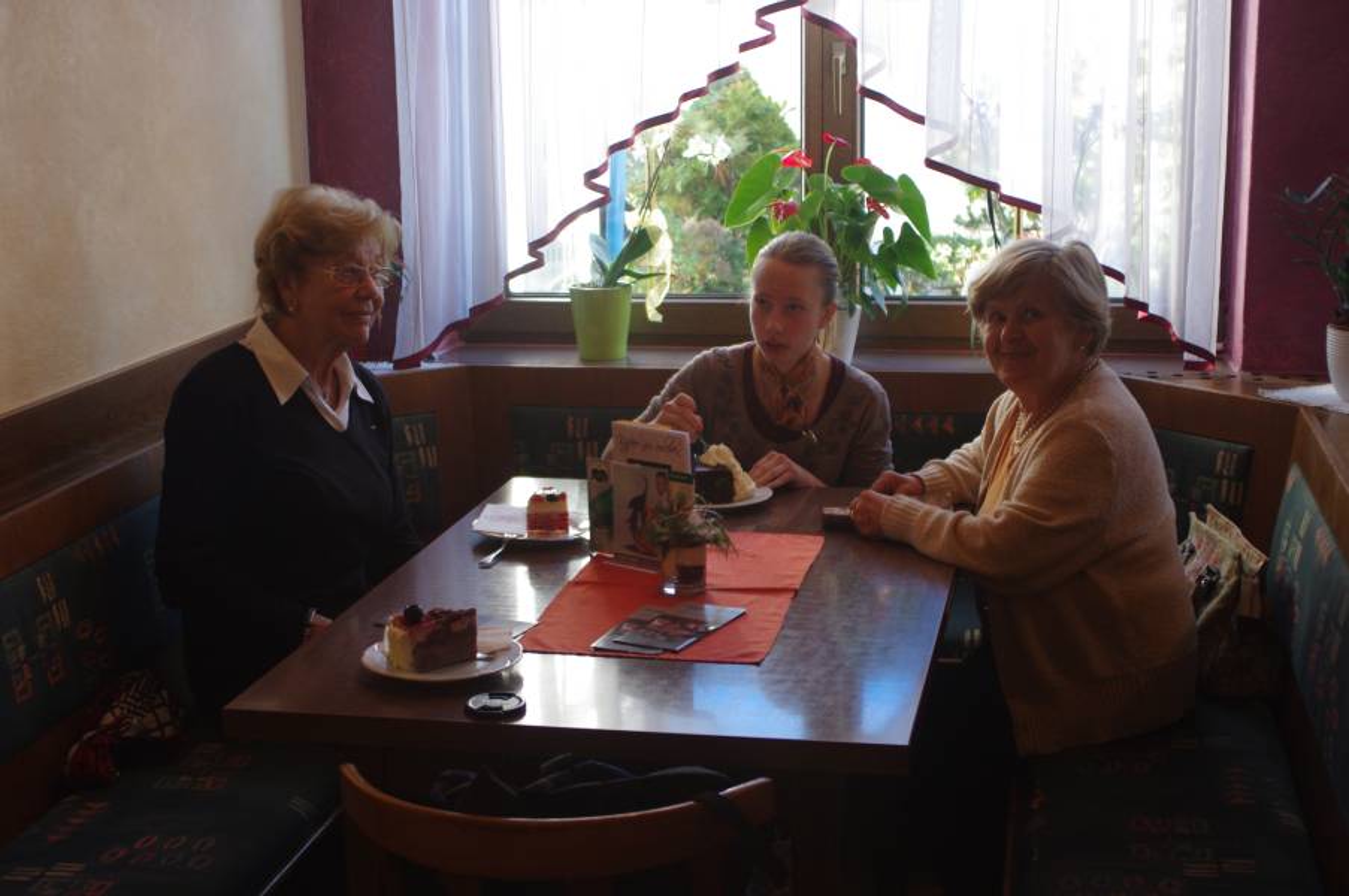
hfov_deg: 35.1
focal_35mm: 57
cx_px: 674
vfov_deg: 23.7
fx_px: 2134
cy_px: 448
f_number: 4
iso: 400
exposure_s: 1/60
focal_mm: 38
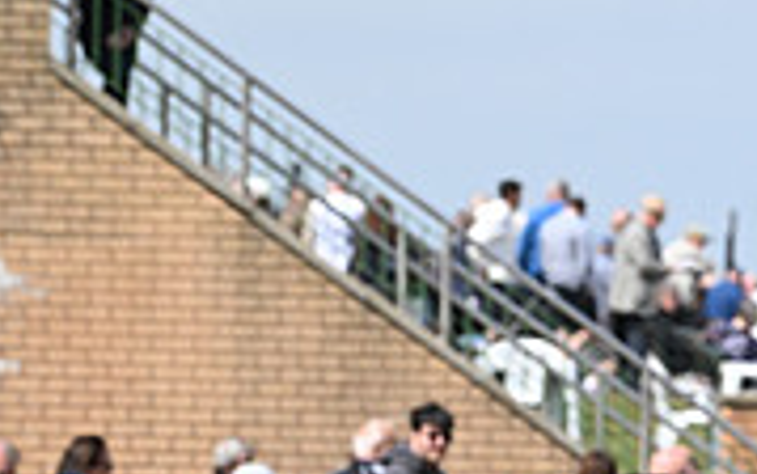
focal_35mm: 529
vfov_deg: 2.5
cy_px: 781
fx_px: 10917
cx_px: 1214
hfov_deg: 3.9
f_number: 6.3
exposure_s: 1/1600
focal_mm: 160
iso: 400
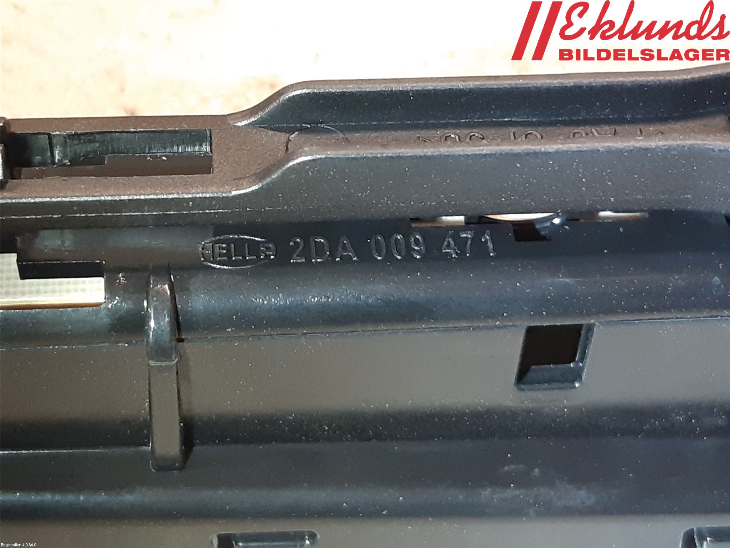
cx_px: 365
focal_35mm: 26
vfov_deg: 53.1
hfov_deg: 67.3
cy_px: 274
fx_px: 548
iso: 250
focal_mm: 3.93
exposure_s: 1/50
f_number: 1.7
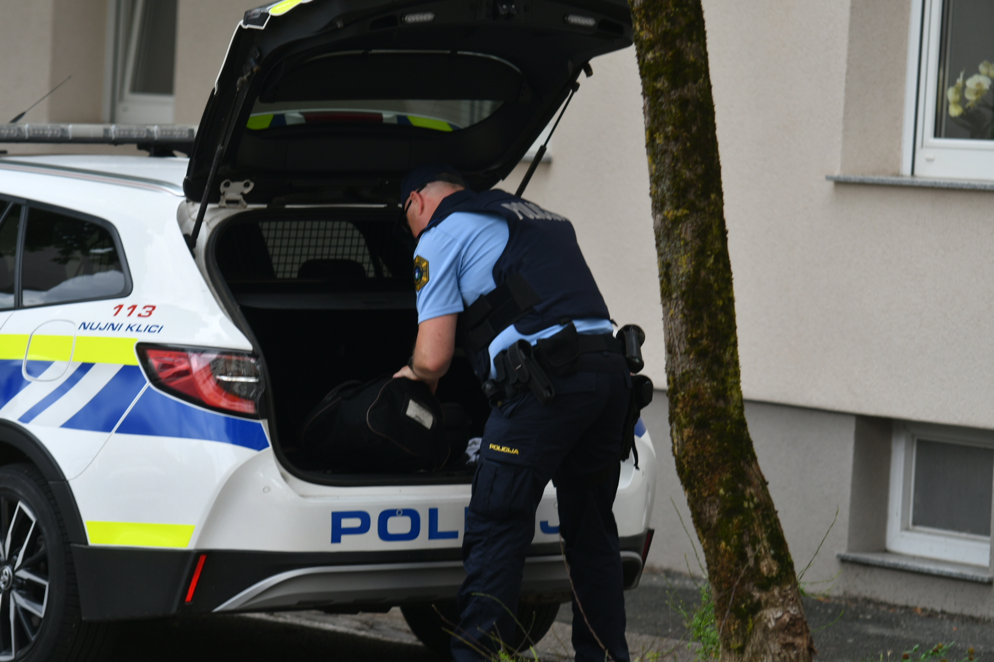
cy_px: 331
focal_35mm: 217
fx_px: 5991
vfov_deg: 6.3
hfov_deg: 9.5
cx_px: 497
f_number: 2.8
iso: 100
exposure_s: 1/250
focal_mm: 145
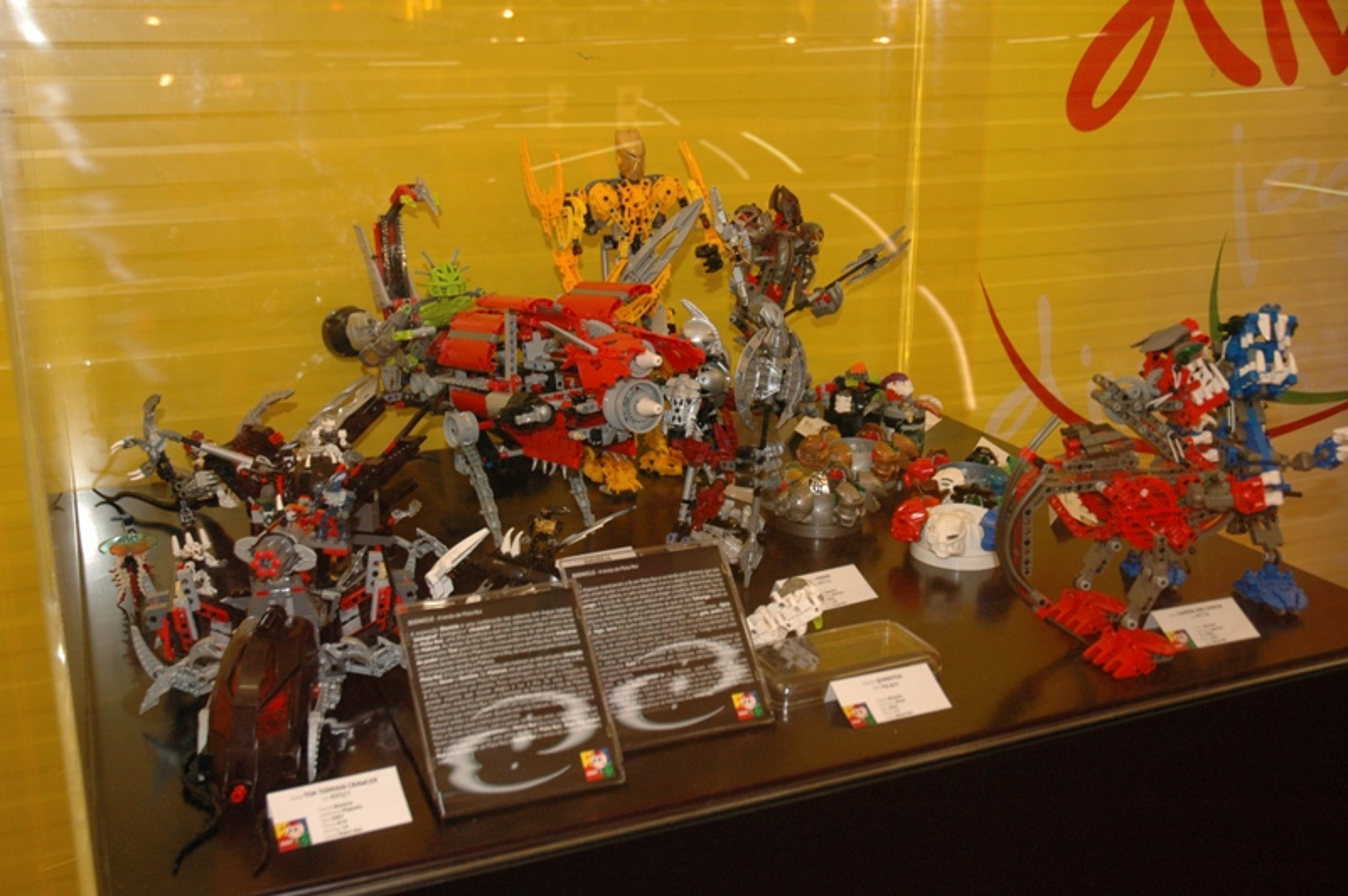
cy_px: 448
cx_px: 674
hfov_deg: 48.0
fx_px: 1515
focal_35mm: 40
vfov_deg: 33.0
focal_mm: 27
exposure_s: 1/60
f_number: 3.8
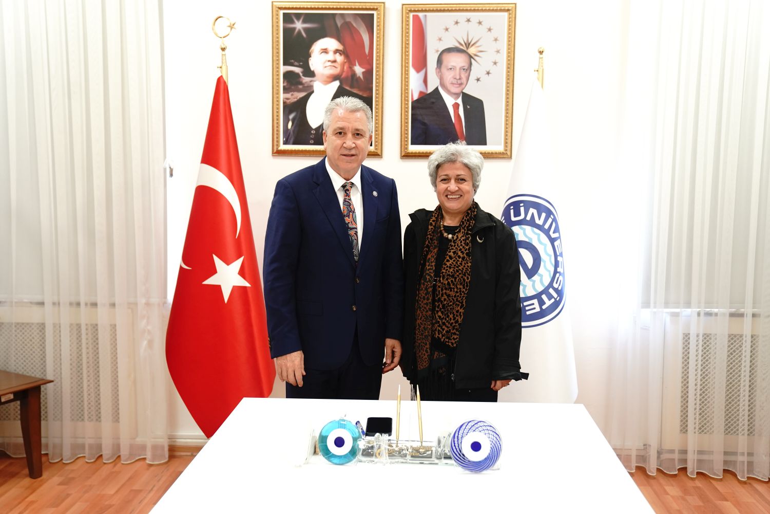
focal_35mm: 37
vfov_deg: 35.9
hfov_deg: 51.9
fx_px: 791
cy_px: 257
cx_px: 385
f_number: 3.2
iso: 1250
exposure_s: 1/80
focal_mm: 37
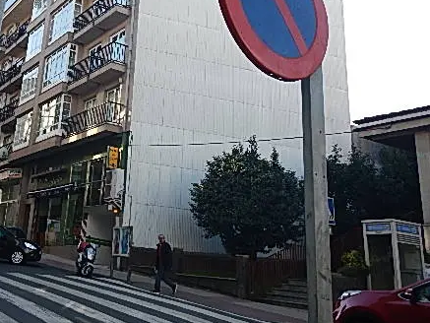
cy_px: 89
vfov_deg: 34.5
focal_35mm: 41
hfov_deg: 44.7
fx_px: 509
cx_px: 125
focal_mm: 5
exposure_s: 1/250
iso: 125
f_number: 3.9
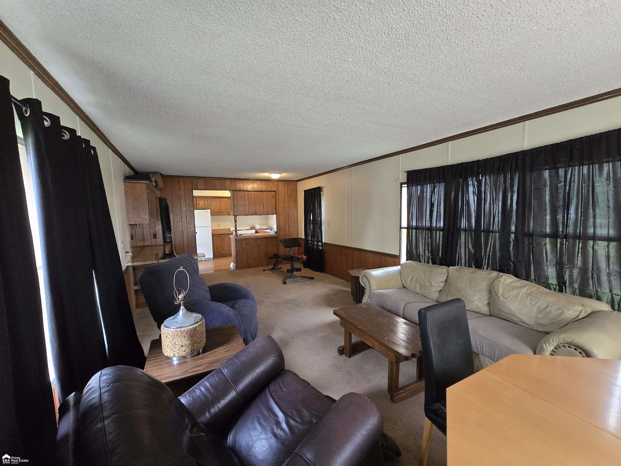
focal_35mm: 13
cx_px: 310
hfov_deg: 106.2
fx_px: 233
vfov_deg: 89.9
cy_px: 233
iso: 640
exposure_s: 1/60
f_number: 2.2
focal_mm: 2.2
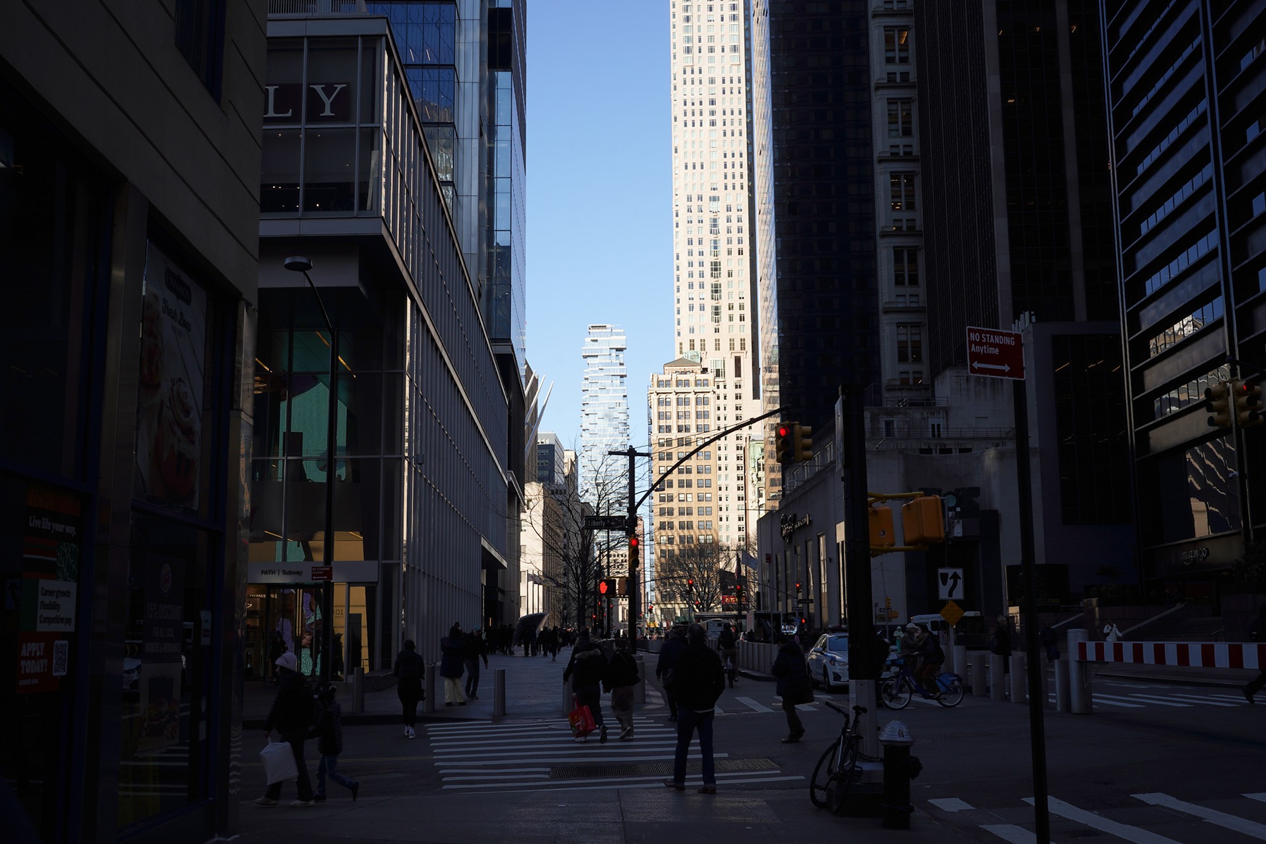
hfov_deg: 54.4
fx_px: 1231
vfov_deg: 37.9
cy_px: 422
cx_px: 633
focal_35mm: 35
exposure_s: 1/100
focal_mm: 35
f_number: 11
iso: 100
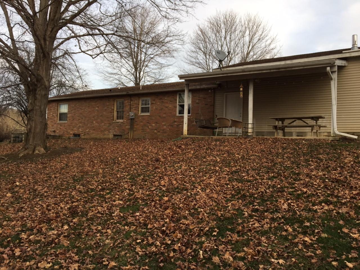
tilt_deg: +2.4
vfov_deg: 48.2
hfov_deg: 61.7
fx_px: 302
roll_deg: -3.0
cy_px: 135
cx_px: 180
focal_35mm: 29
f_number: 2.2
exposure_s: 1/206
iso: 25
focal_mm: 4.15
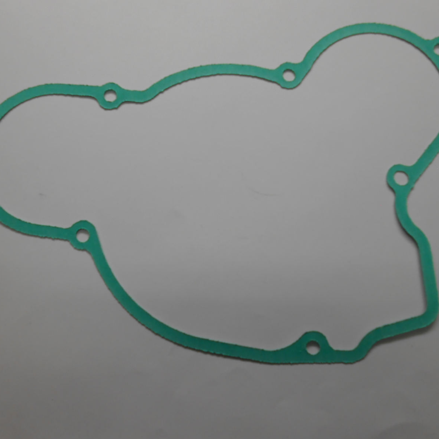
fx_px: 445
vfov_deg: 52.5
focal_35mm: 31
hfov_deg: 52.5
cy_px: 219
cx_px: 214
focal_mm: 4.6
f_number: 3.5
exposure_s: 1/40
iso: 80
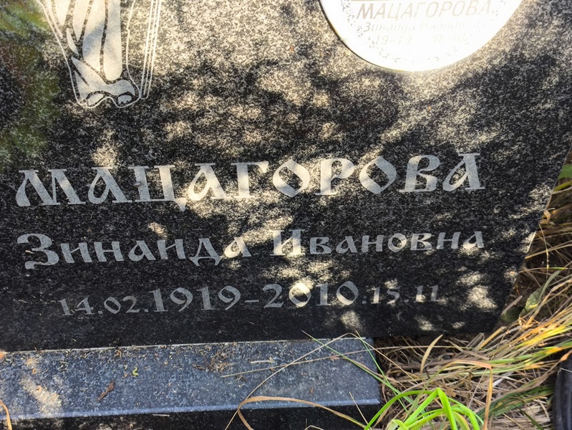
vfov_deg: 29.1
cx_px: 286
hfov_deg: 38.2
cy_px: 215
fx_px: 827
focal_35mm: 50
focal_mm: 4.71
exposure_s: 1/100
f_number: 1.7
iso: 50
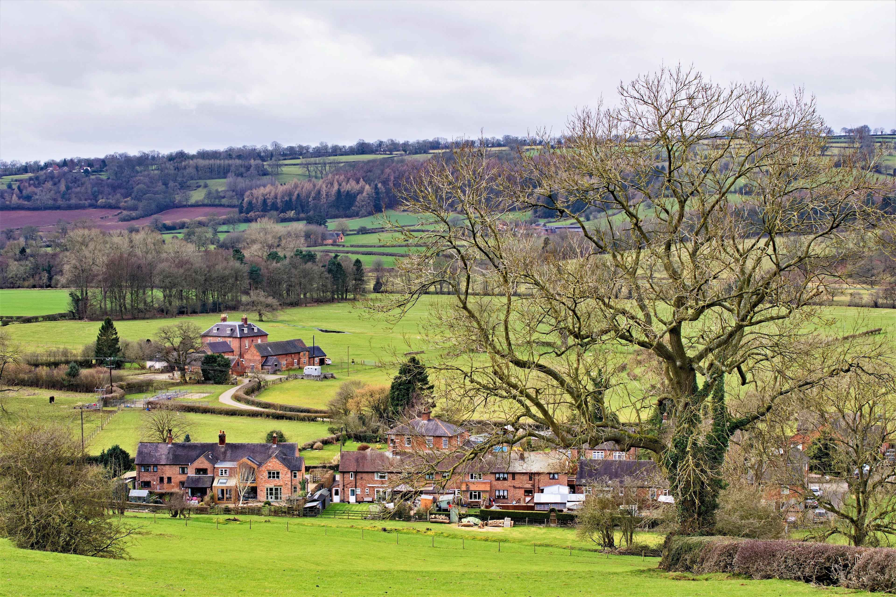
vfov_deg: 18.2
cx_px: 448
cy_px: 298
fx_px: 1867
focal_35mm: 75
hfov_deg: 27.0
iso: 200
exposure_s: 1/200
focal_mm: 50
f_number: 7.1
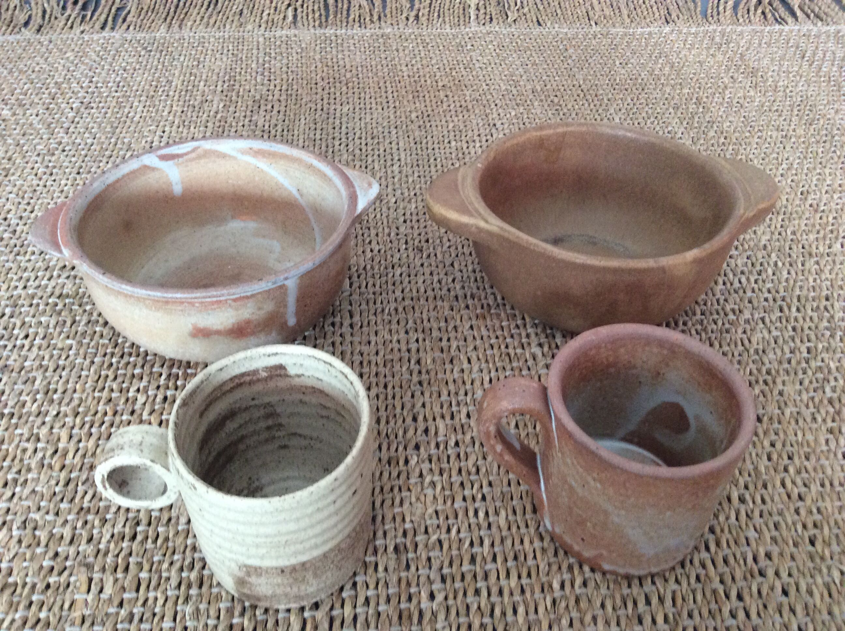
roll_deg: +0.7
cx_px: 422
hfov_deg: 56.9
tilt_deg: -43.8
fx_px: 780
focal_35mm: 32
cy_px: 316
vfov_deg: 44.1
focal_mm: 3.3
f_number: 2.4
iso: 200
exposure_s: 1/25
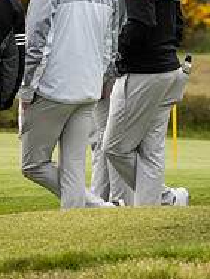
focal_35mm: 892
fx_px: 7215
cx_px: -213
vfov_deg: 2.2
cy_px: 5
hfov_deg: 1.7
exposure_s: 1/1000
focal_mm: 200
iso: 1600
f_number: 5.6
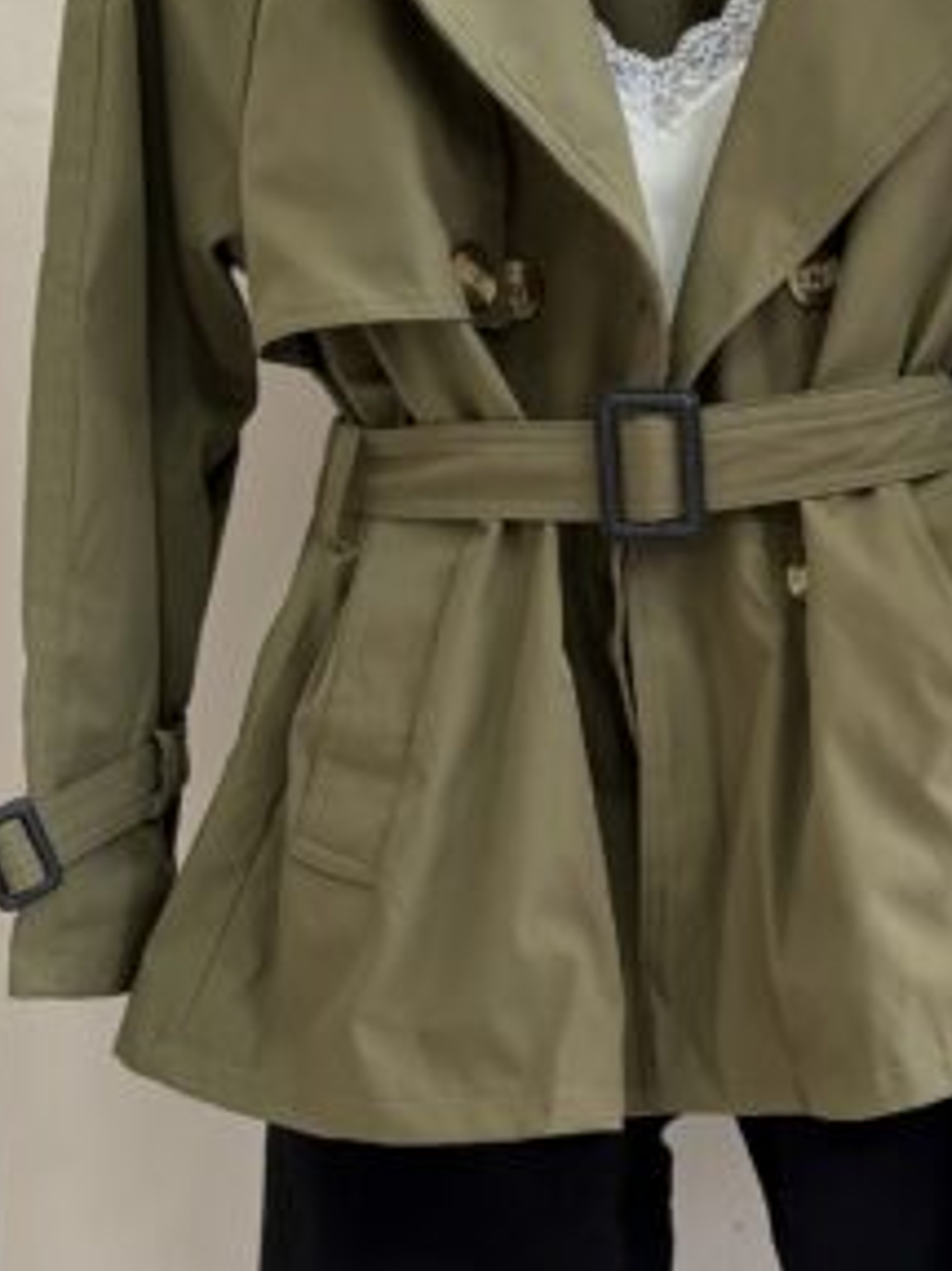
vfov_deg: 28.9
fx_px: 2459
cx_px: 1165
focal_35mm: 67
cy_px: 748
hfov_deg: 20.4
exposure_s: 1/121
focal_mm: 6.76
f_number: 1.78
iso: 80
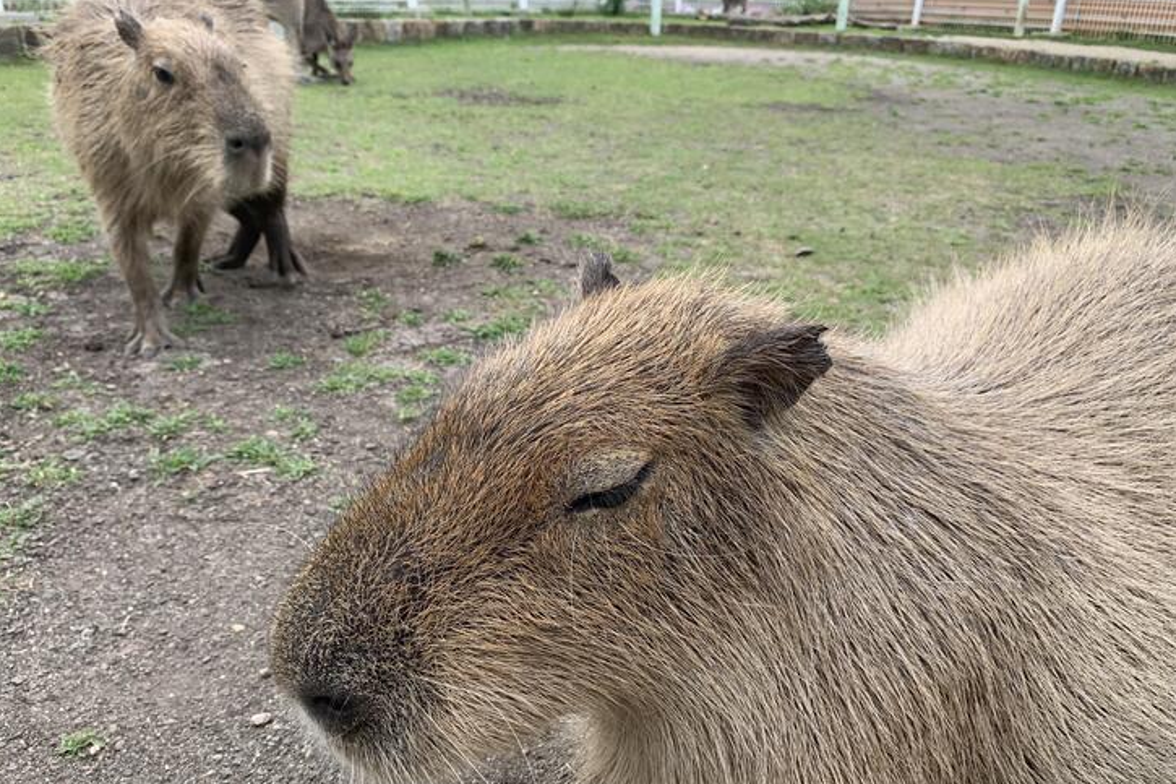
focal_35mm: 28
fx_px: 914
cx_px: 599
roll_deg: -2.2
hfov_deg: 65.5
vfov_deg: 46.2
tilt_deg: -26.7
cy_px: 450
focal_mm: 4.2
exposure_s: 1/643
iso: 25
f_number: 1.8
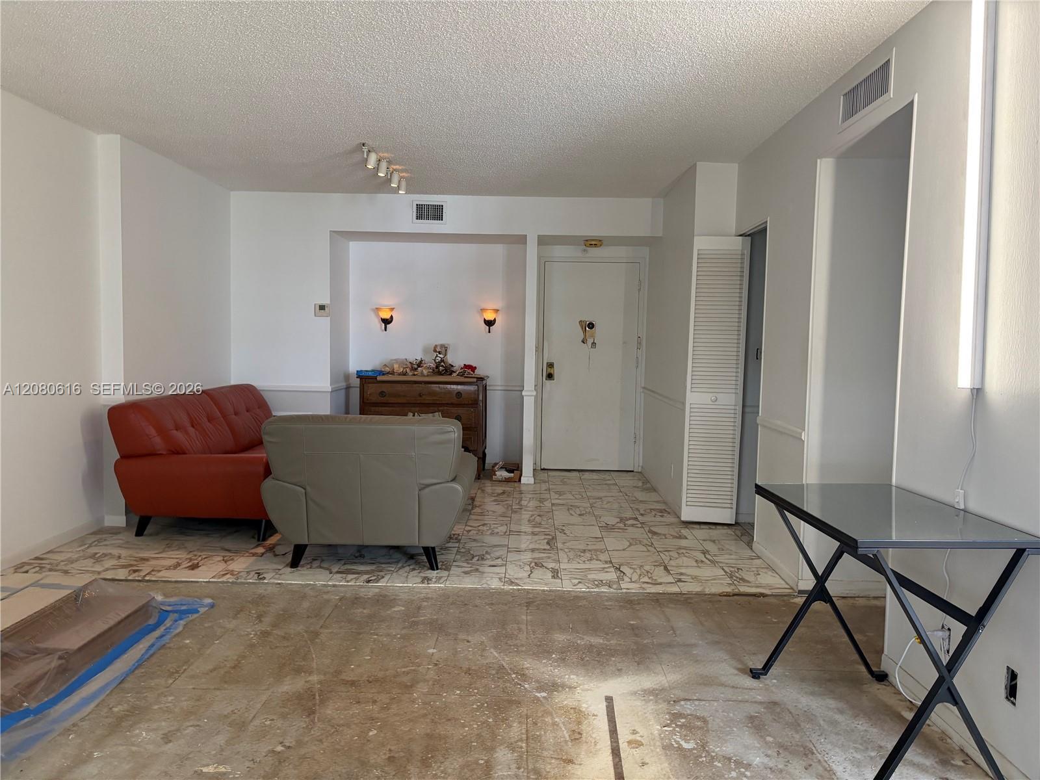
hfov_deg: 67.3
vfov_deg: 53.1
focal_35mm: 26
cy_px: 390
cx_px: 520
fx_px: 781
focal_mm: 5.96
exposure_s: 1/120
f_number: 1.6
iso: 200
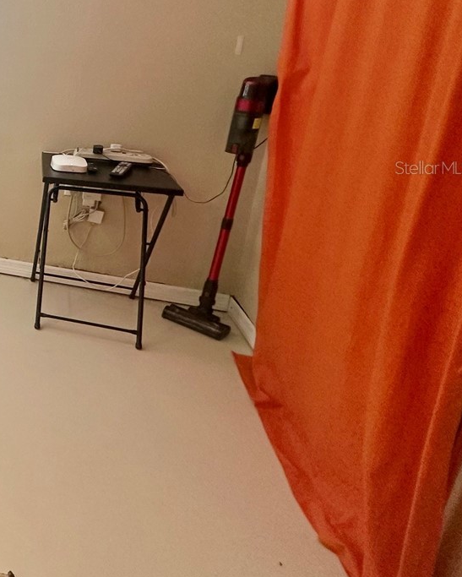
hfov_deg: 30.3
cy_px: 167
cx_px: -201
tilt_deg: -15.1
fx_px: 547
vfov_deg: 53.9
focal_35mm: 32
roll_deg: +0.0
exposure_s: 1/60
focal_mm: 2.22
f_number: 2.2
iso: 160
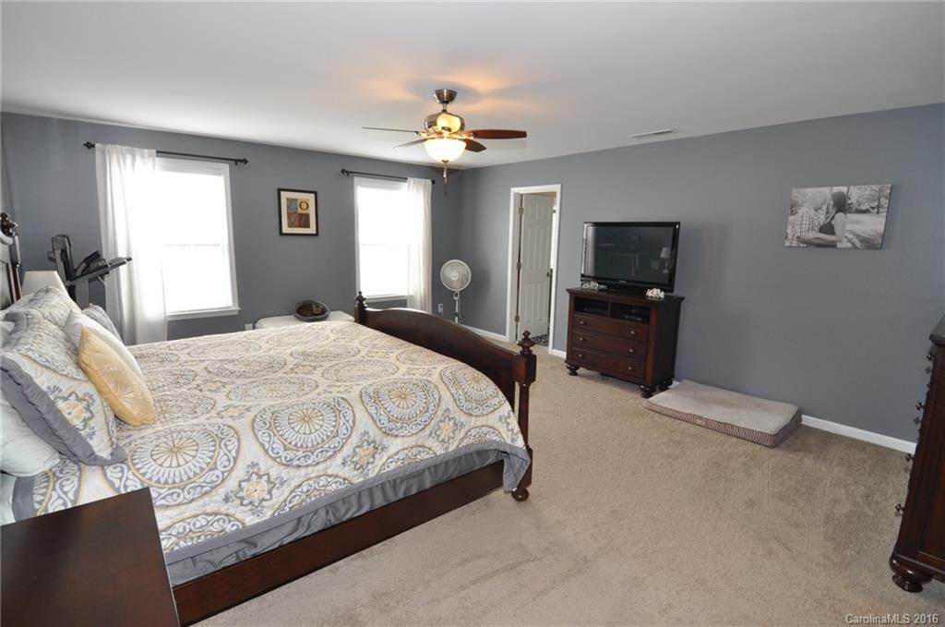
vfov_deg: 71.9
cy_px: 314
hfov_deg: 95.1
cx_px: 472
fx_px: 432
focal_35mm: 16
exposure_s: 1/8
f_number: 9
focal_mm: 11
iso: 400
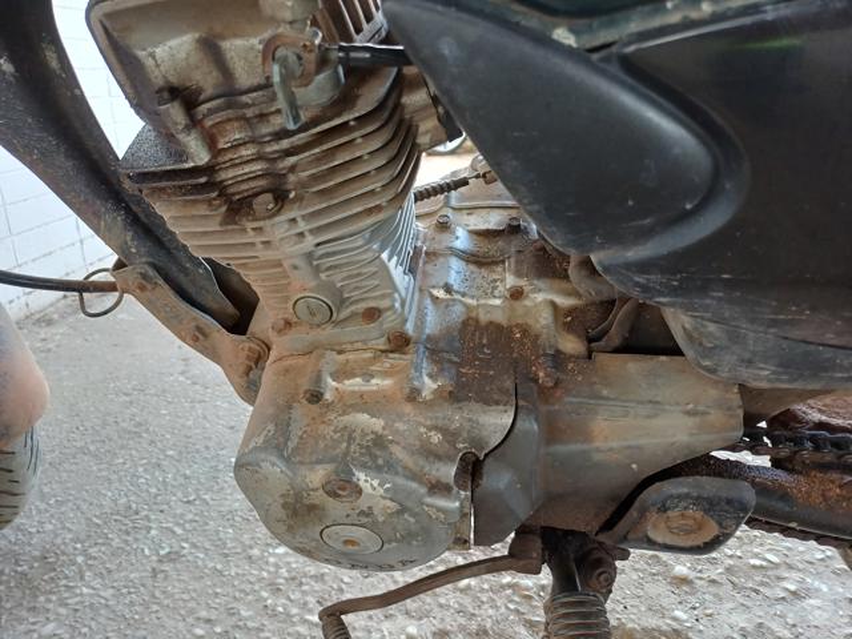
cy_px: 320
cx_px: 426
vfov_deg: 54.9
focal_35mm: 25
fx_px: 615
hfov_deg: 69.4
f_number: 1.8
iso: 125
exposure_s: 1/50
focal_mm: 4.65
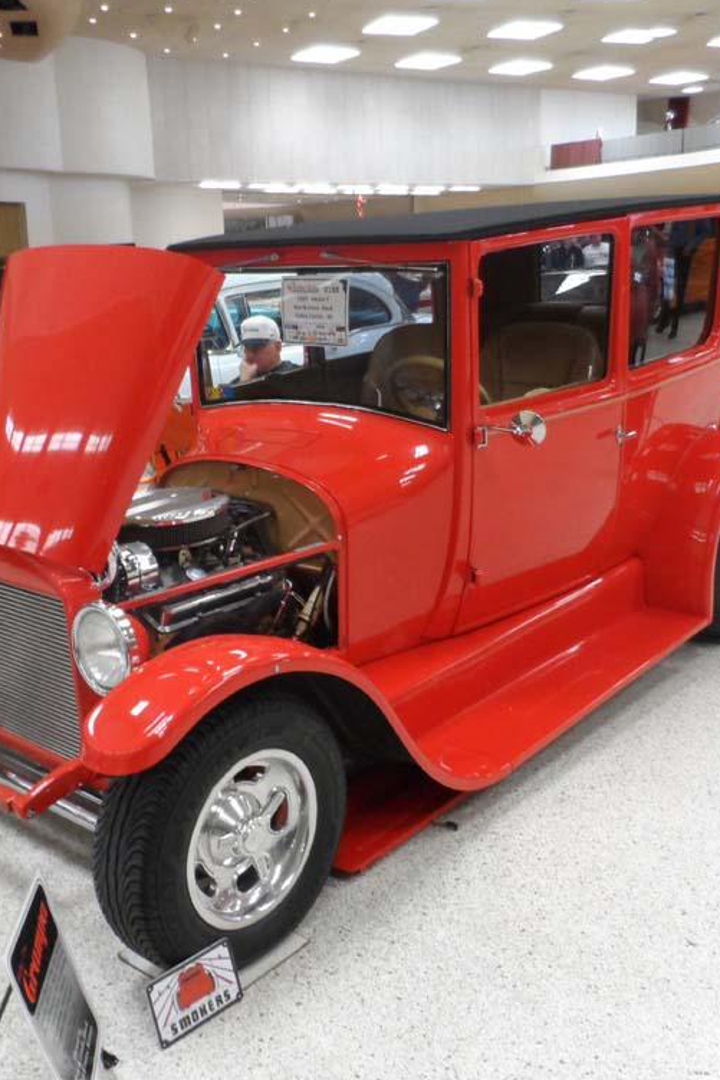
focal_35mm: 34
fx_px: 1020
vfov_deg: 55.8
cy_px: 543
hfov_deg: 38.8
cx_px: 316
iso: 200
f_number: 3.2
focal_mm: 4
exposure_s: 1/30
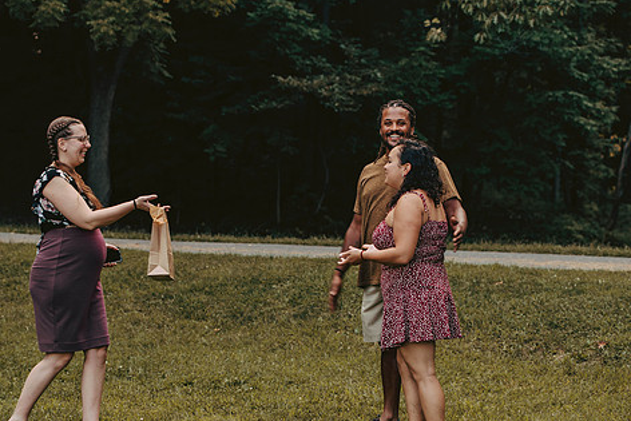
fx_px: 1508
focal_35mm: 86
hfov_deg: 23.6
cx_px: 291
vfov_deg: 15.9
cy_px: 235
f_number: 3.5
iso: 250
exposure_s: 1/125
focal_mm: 70
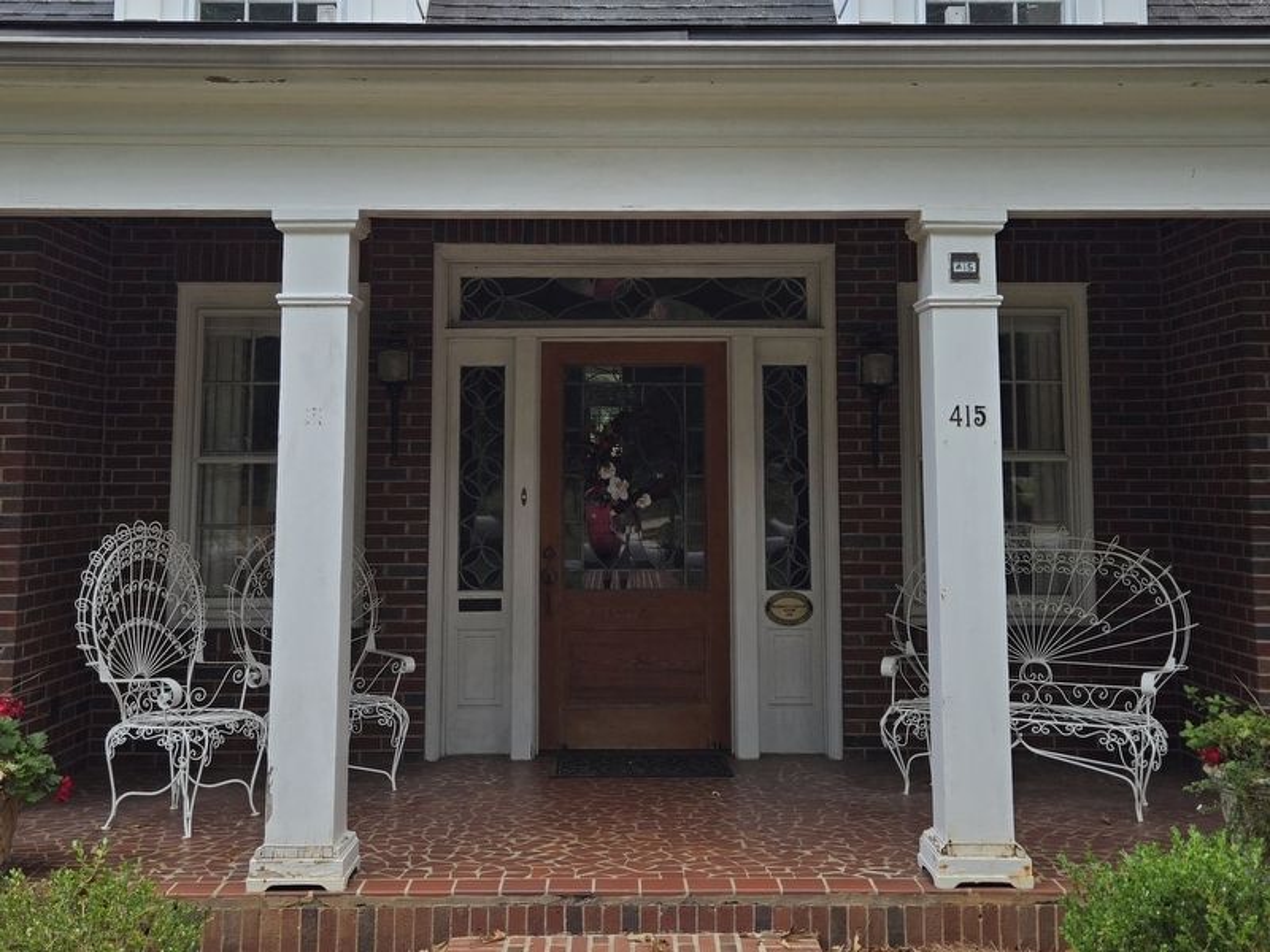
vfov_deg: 58.9
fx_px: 844
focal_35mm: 23
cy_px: 476
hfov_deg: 73.9
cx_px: 635
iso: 25
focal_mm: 5.4
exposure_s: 1/714
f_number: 1.8
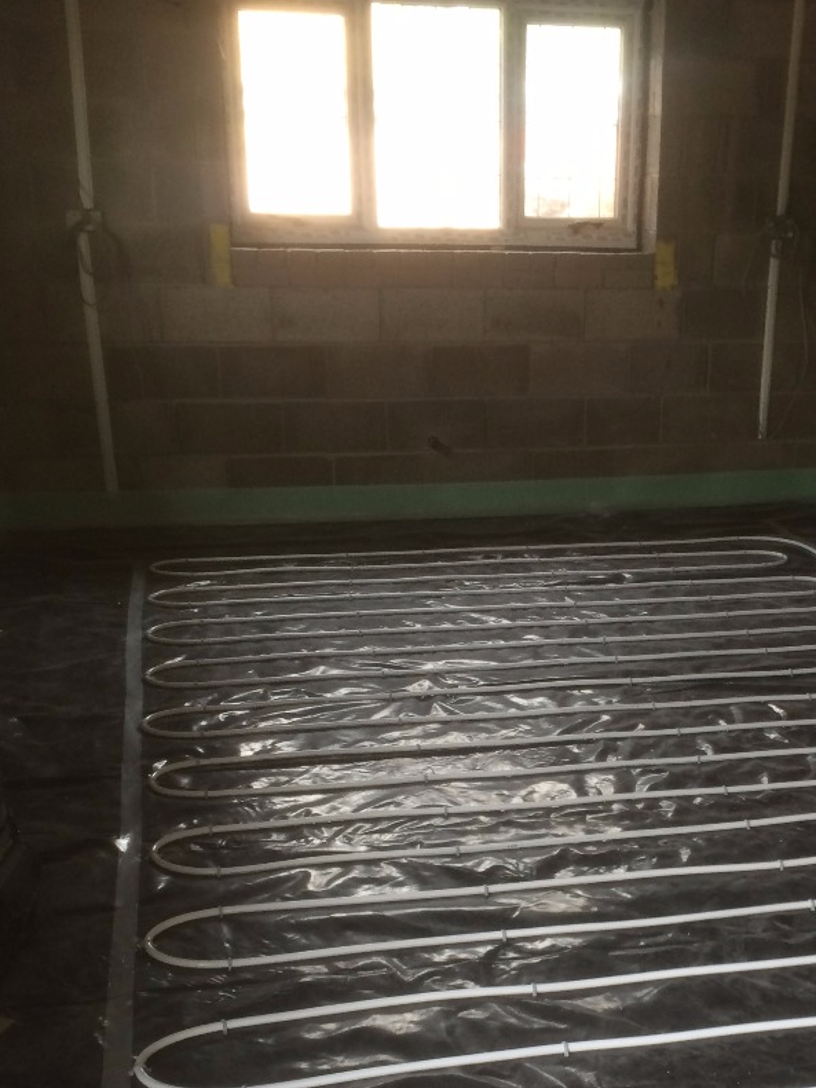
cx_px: 561
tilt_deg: -23.9
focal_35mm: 44
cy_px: 799
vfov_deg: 41.8
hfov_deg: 32.5
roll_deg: -0.7
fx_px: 1383
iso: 32
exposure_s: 1/33
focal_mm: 4.15
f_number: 2.2
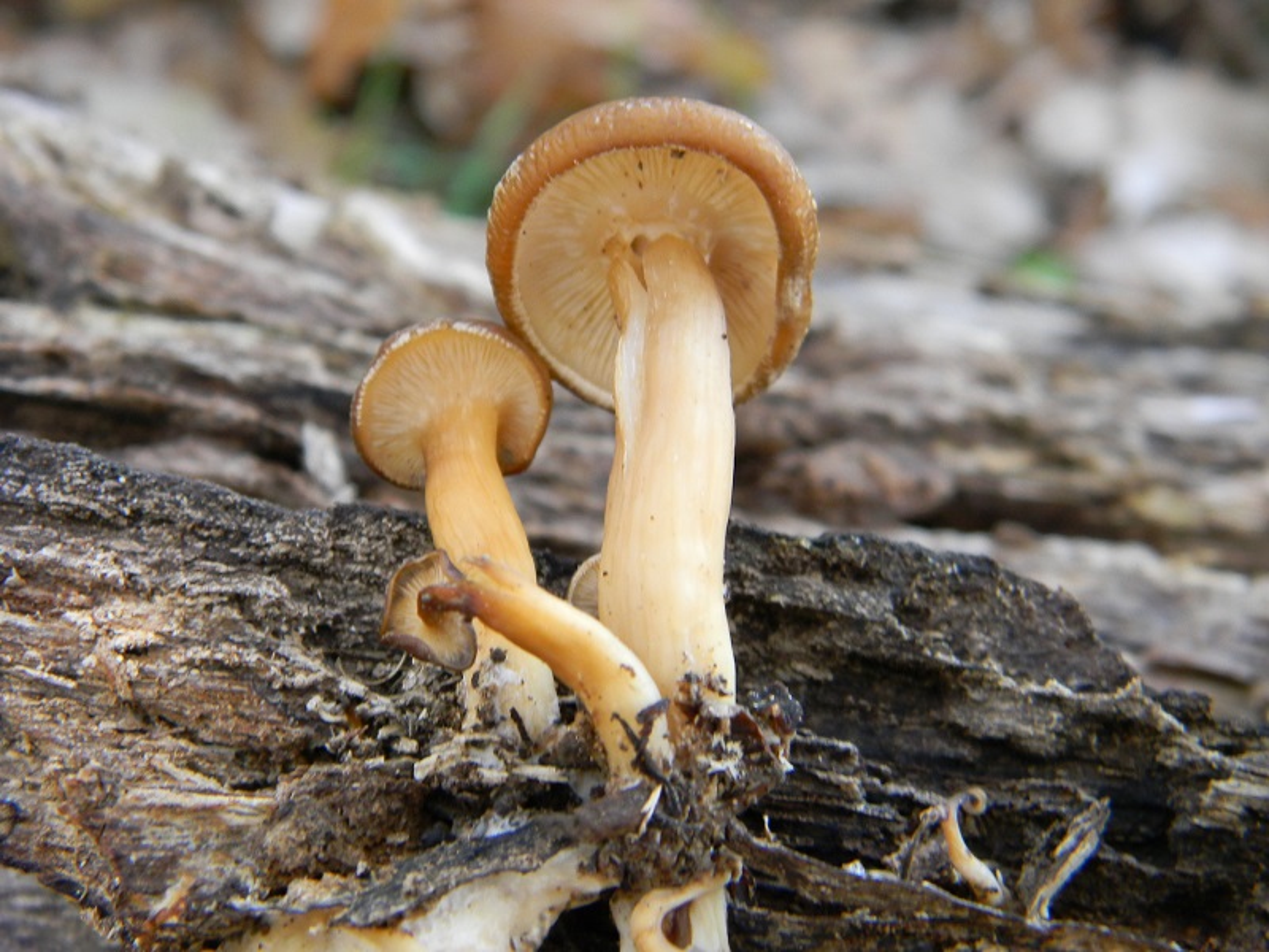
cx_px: 634
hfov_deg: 29.0
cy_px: 476
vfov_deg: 21.9
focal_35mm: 67
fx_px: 2456
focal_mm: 12.2
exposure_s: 1/30
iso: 174
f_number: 4.3
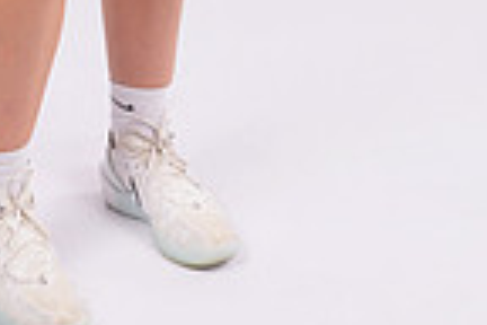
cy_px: -389
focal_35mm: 106
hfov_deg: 19.2
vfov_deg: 11.3
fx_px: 1434
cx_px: 129
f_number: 7.1
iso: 160
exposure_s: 1/200
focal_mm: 34
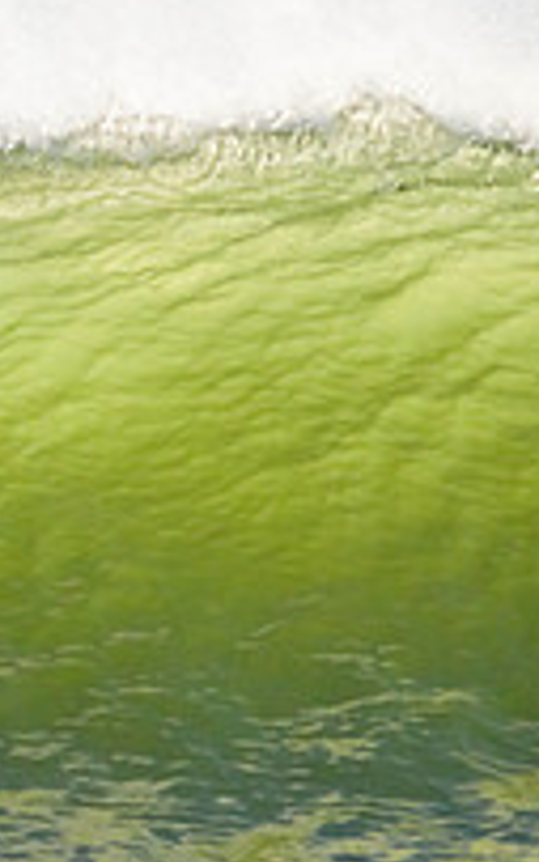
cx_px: -581
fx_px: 54677
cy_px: 423
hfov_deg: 0.6
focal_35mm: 2328
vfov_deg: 0.9
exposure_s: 1/2000
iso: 1400
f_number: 11
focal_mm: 800
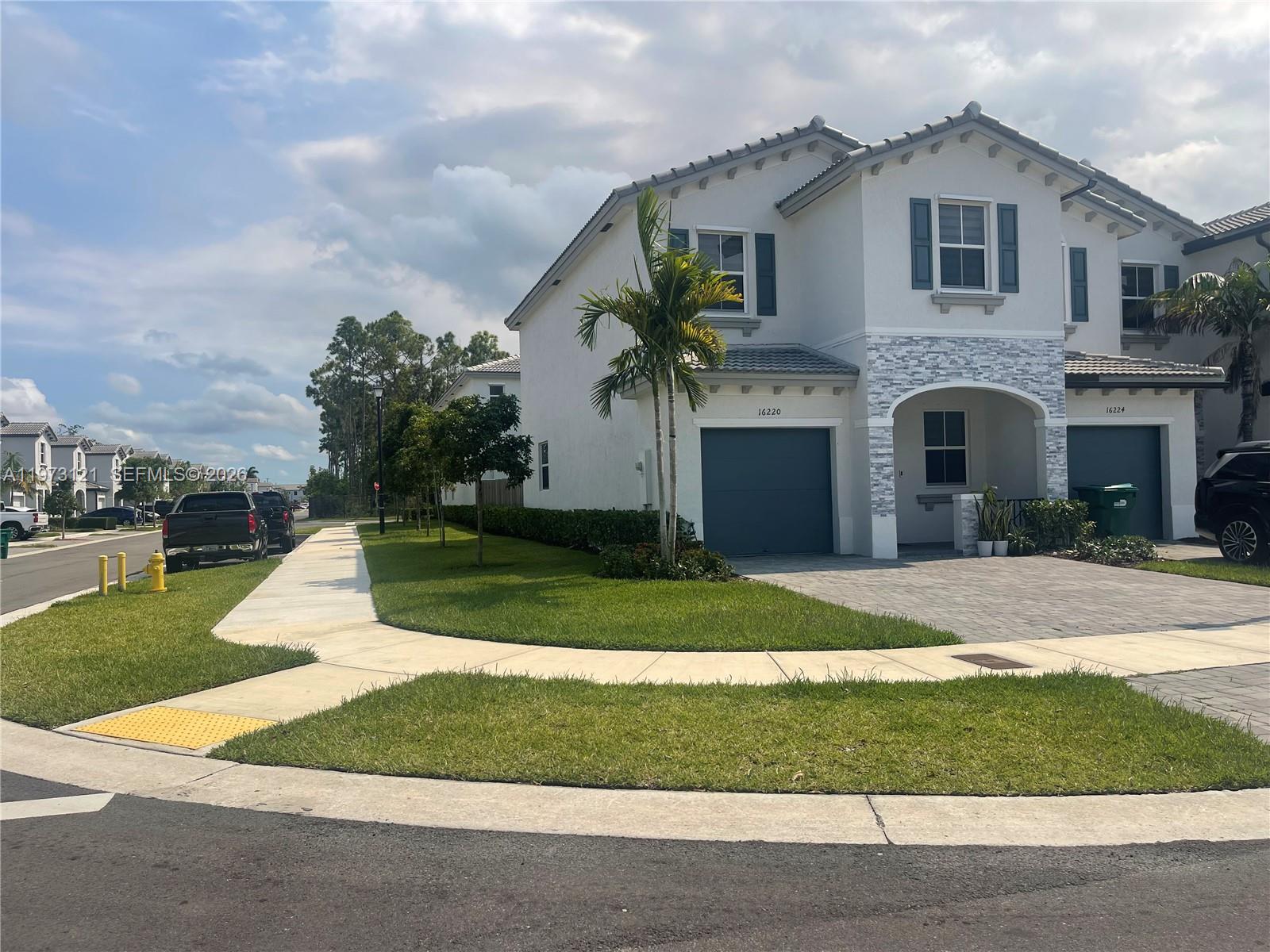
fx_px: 917
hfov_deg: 69.4
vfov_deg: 54.9
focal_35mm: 25
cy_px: 476
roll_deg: +1.7
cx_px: 635
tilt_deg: -0.4
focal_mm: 5.1
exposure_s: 1/4525
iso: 32
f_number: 1.6
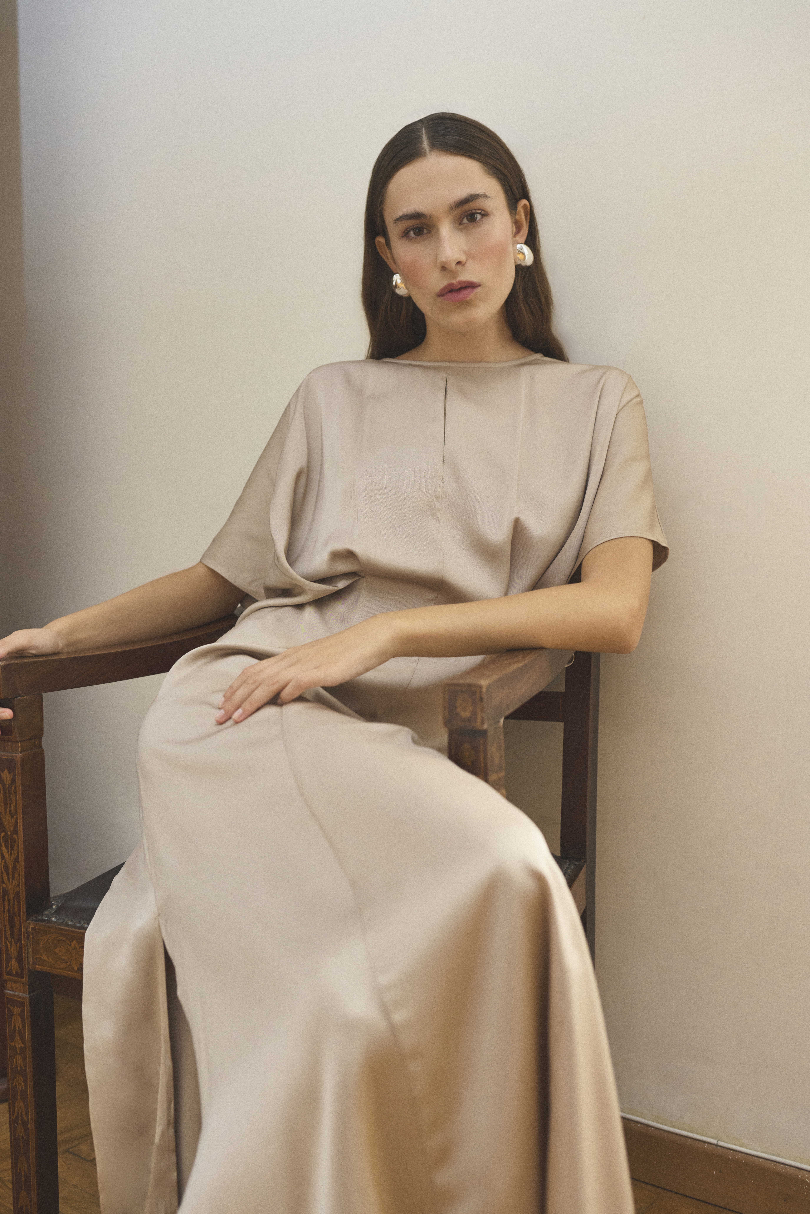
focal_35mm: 35
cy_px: 607
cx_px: 405
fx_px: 1181
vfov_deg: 54.4
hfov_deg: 37.9
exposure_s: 1/200
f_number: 3.5
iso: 1000
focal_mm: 35
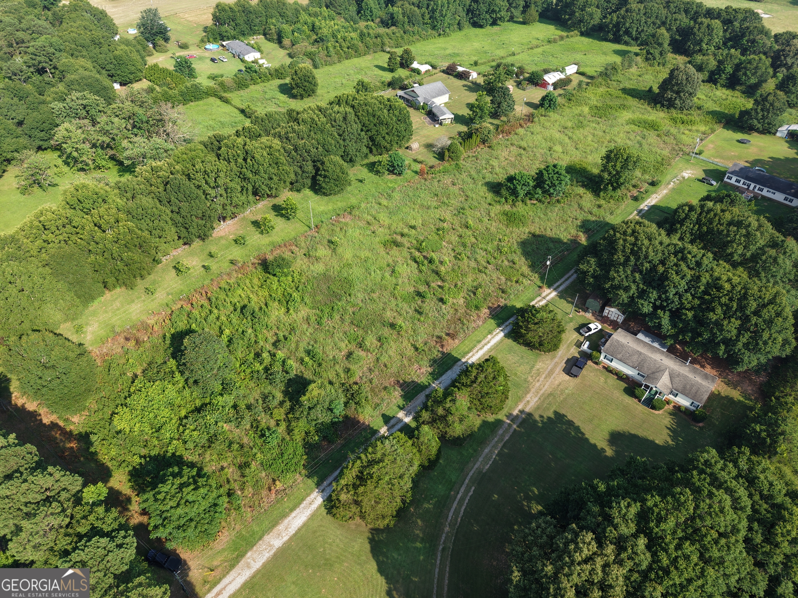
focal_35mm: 24
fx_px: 553
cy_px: 299
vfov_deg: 56.8
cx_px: 399
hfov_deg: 71.6
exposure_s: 1/1250
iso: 100
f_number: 1.8
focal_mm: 8.67
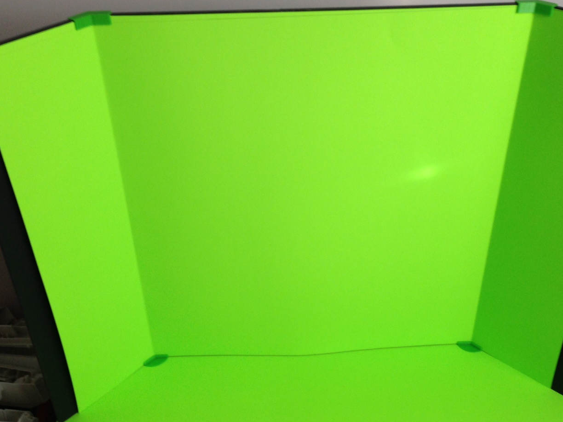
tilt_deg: -34.4
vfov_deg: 32.9
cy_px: 202
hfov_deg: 42.9
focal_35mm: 44
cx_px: 309
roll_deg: +0.7
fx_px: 716
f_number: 2.4
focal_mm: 4.12
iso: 50
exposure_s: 1/30
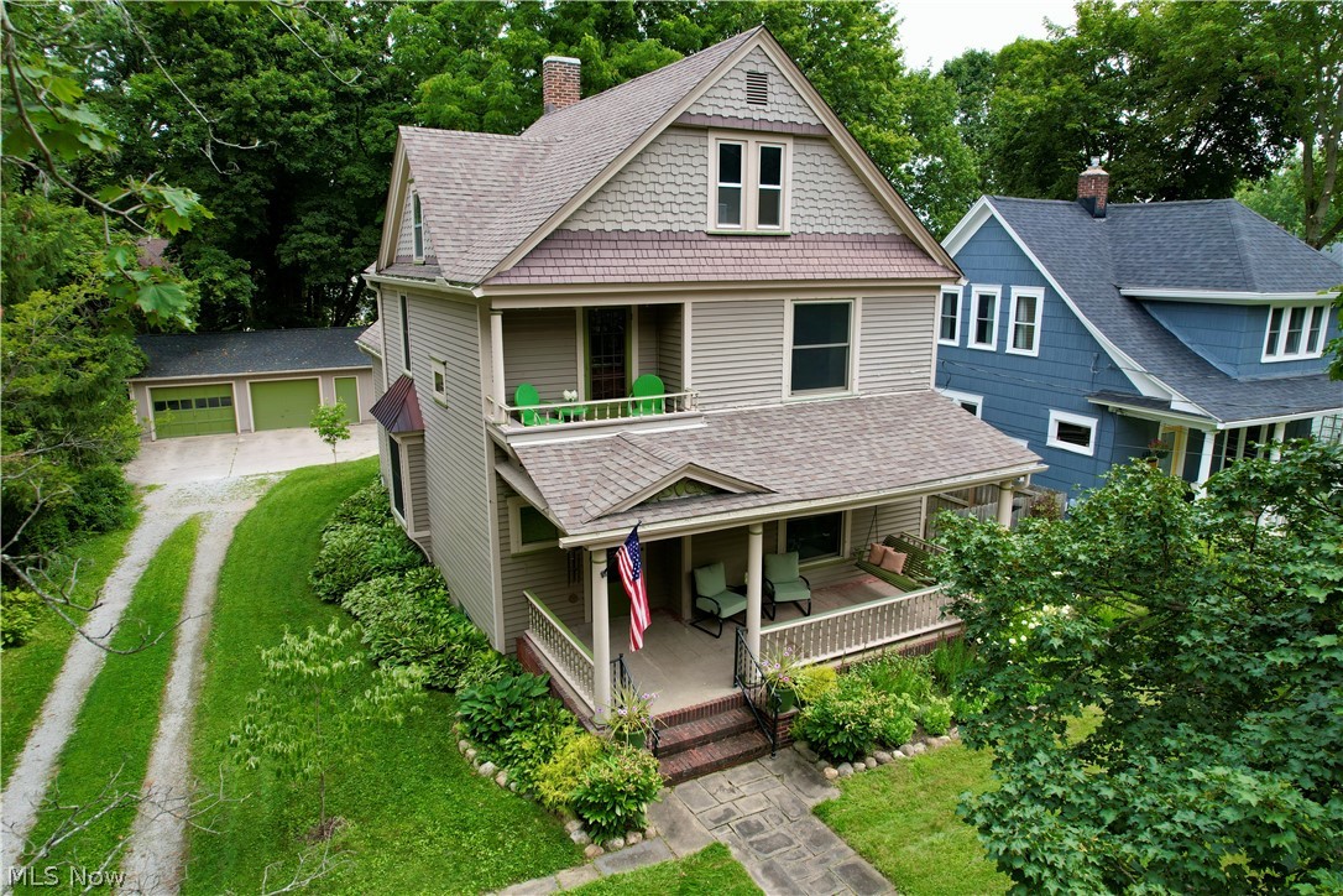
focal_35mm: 22
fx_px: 821
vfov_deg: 57.2
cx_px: 672
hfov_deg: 78.6
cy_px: 448
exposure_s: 1/500
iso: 100
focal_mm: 8.38
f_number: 2.8
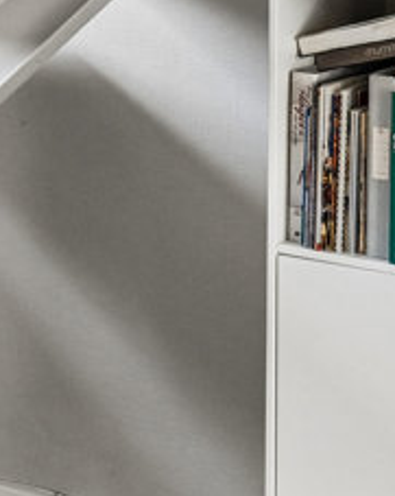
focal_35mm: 144
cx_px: -244
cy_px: -267
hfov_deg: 10.3
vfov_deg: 12.7
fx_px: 2109
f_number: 3.2
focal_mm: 29
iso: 1000
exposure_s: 1/160
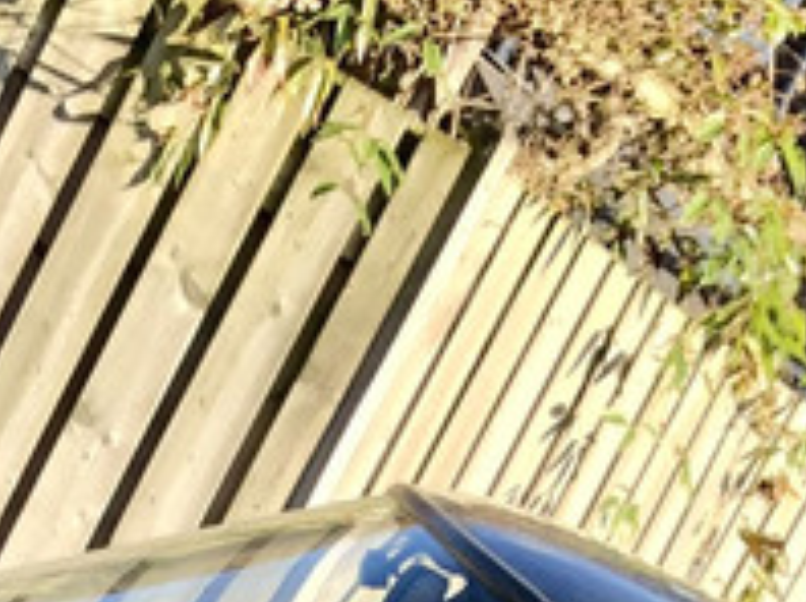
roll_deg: -30.6
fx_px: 3512
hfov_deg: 13.1
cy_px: 1623
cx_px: 307
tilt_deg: -17.0
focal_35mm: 151
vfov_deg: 8.6
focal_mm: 4
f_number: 1.8
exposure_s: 1/228
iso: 20
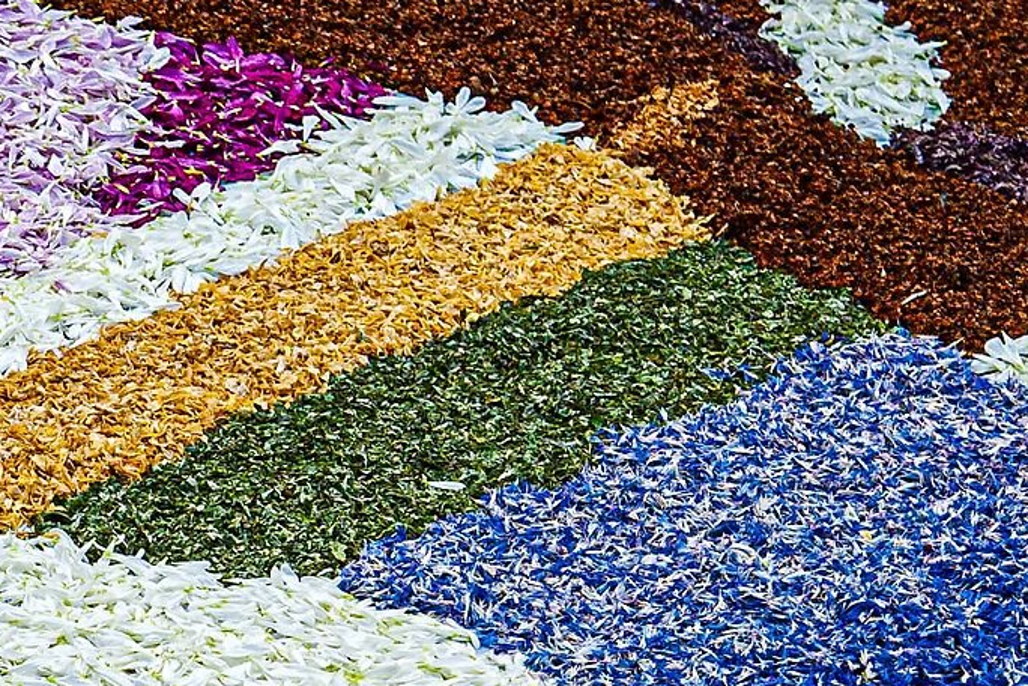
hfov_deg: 8.8
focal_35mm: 228
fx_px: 6510
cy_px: 696
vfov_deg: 6.0
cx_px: -516
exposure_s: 1/320
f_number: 7.1
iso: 250
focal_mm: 65
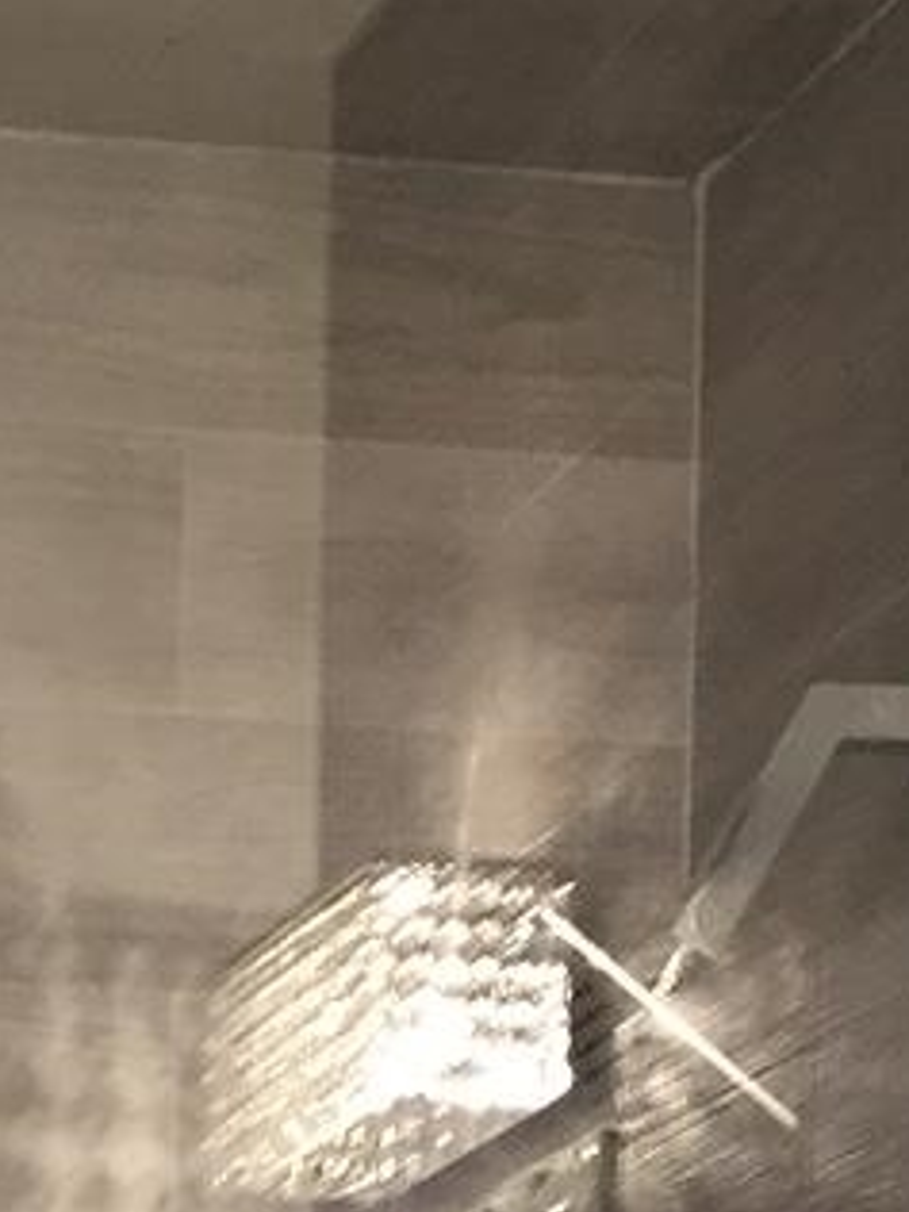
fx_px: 5252
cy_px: 2382
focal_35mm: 150
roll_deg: -0.2
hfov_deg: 9.7
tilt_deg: -1.1
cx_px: -372
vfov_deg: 11.8
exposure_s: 1/30
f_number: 2.2
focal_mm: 4.15
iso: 125
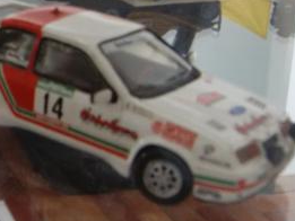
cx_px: -78
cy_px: 46
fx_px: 759
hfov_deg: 20.3
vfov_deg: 16.5
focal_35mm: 89
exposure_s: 1/60
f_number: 3.5
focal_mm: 5.2
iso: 320
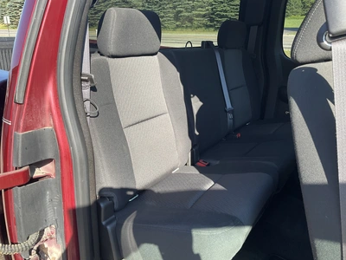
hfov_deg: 61.7
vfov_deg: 48.2
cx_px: 173
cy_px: 130
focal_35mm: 29
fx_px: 290
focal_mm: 3
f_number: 1.8
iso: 20
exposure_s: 1/186
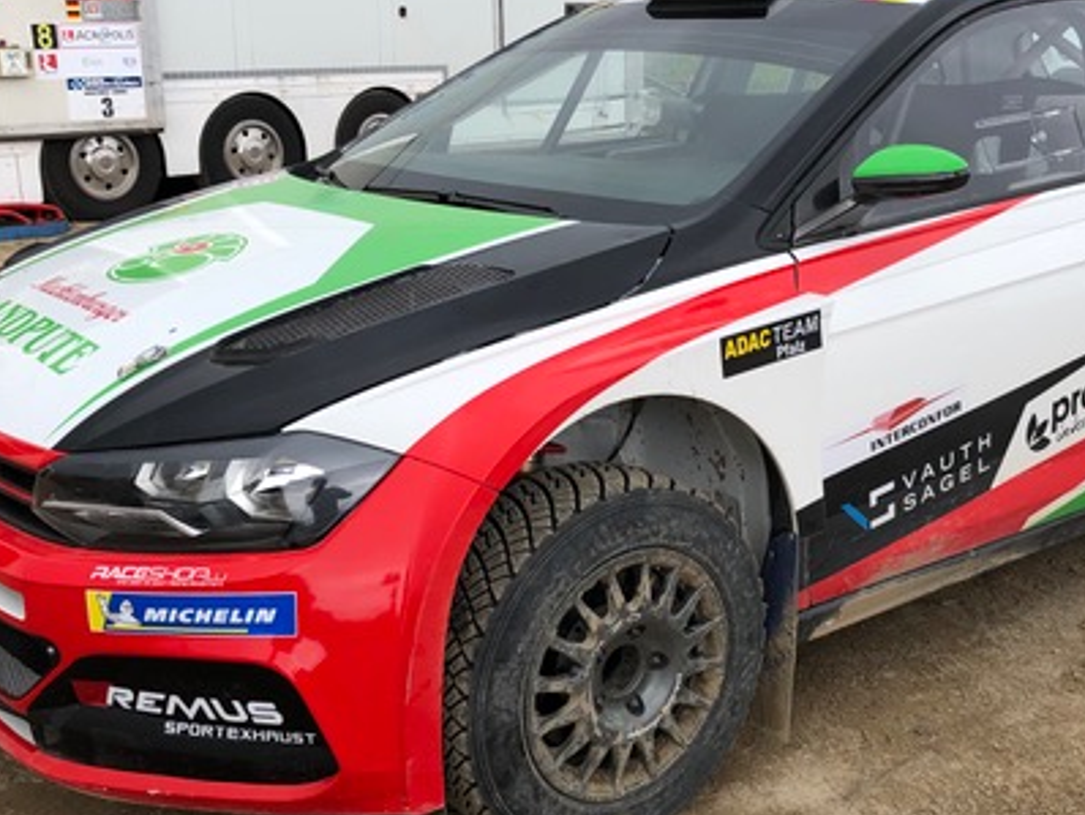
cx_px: 668
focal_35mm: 45
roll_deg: +0.1
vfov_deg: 32.2
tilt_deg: -16.3
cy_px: 444
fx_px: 1411
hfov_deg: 41.8
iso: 20
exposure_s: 1/800
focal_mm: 3.99
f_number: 1.8
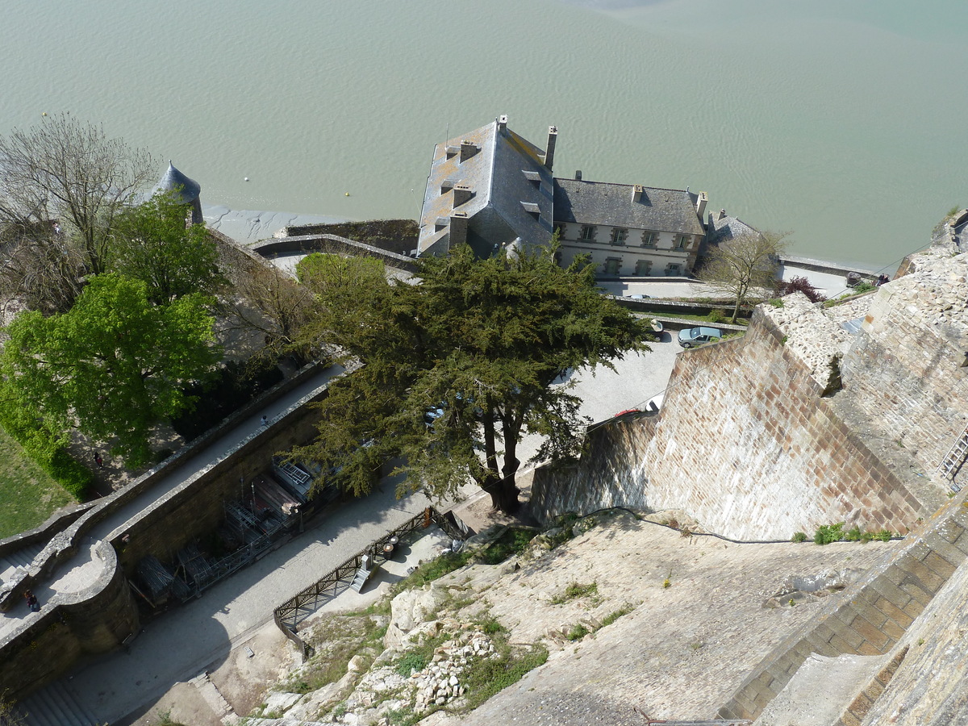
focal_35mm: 32
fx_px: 895
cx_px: 484
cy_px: 363
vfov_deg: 44.2
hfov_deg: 56.8
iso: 80
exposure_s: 1/500
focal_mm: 5.3
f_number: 4
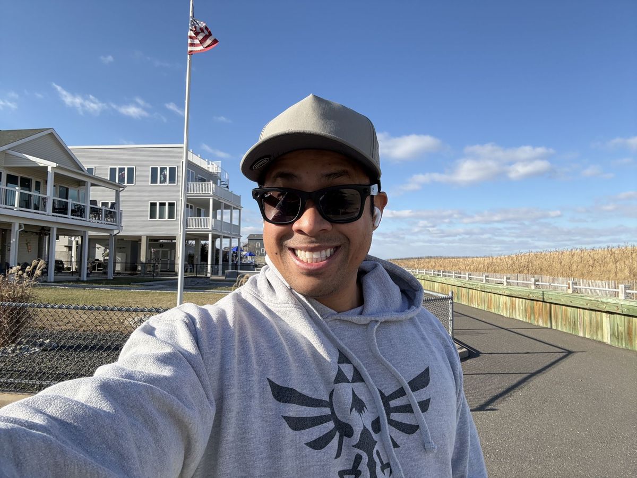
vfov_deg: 58.9
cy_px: 239
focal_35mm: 23
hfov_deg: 73.9
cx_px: 318
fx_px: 423
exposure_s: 1/806
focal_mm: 2.69
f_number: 1.9
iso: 25
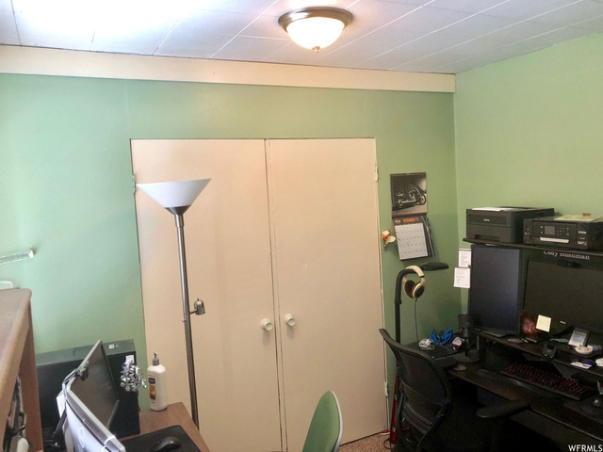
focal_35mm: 28
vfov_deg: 49.7
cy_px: 226
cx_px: 302
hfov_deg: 63.4
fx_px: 488
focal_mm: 3.99
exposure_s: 1/24
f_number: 1.8
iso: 32
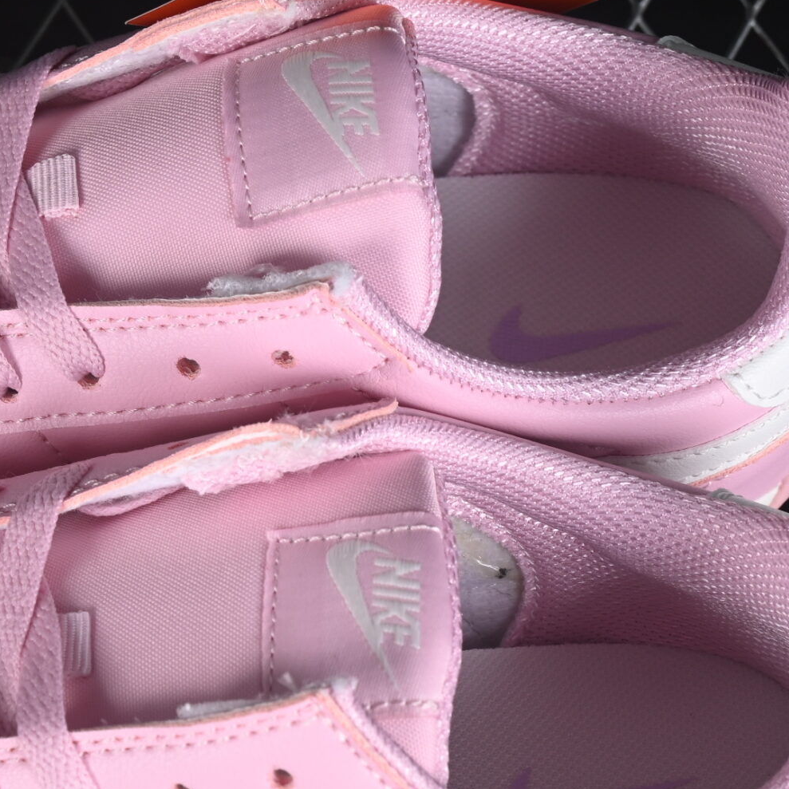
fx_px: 4255
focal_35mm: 165
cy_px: 580
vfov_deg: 10.6
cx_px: 125
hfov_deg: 10.6
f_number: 7.1
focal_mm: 50
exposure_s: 1/80
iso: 160
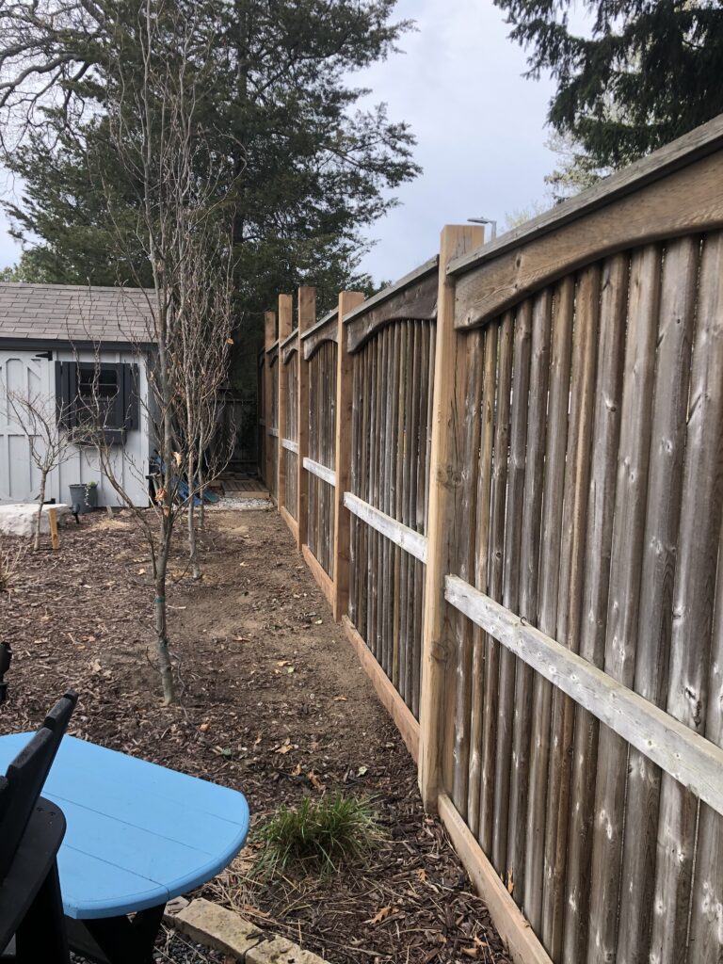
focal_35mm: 28
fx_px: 780
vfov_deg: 63.4
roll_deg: -0.3
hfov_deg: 49.7
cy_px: 482
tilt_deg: -4.8
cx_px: 362
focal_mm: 4
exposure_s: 1/232
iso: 20
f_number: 1.8
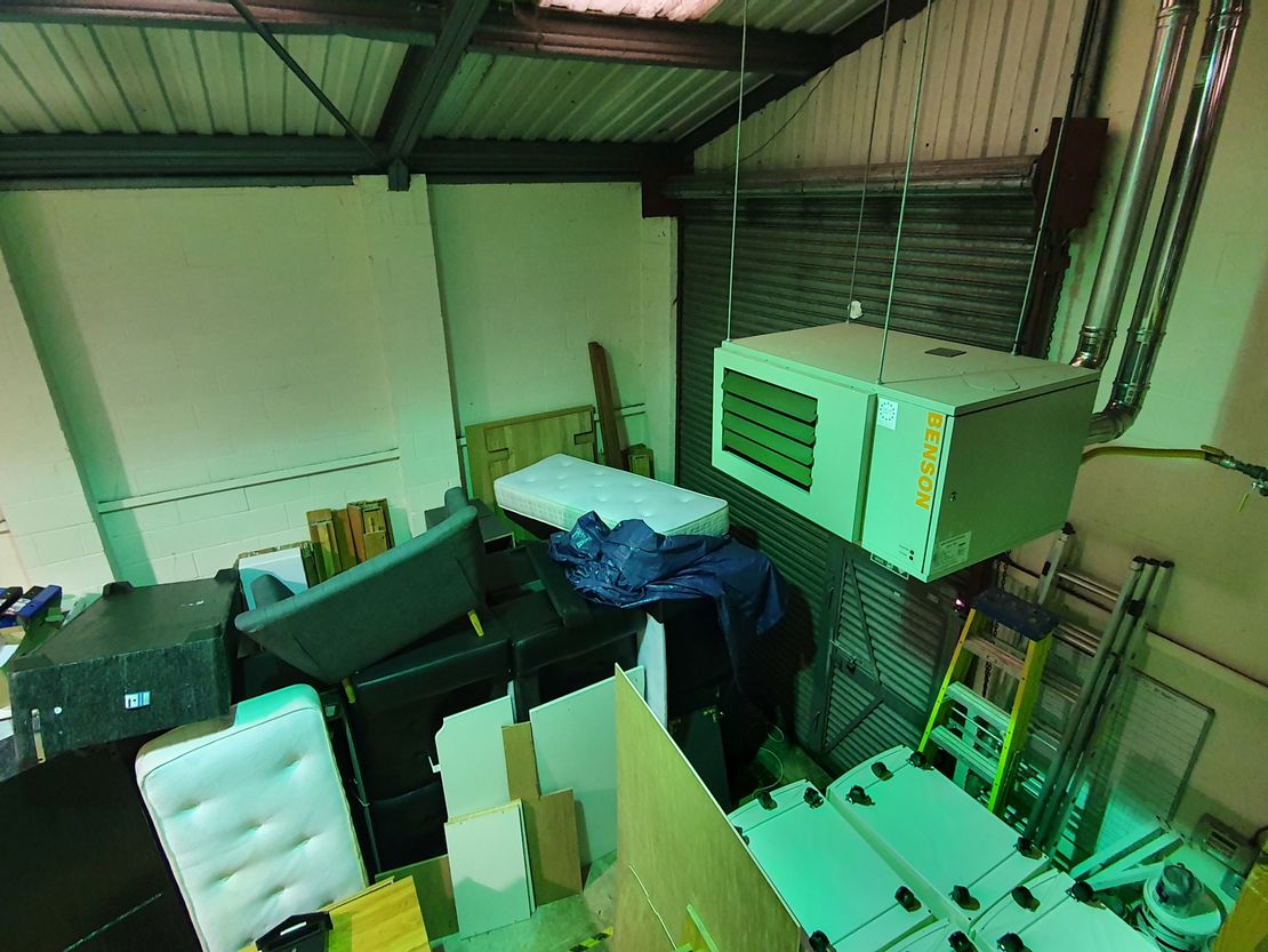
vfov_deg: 89.9
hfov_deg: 106.2
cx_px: 634
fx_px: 476
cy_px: 476
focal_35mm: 13
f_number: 2.2
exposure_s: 1/33
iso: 400
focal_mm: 1.8
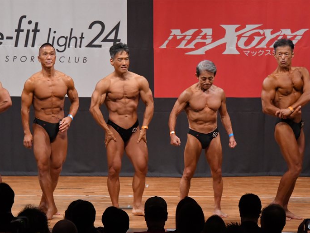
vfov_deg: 6.3
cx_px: 158
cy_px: 116
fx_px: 2114
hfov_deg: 8.4
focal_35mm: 236
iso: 5600
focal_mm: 145
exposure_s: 1/400
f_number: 5.6
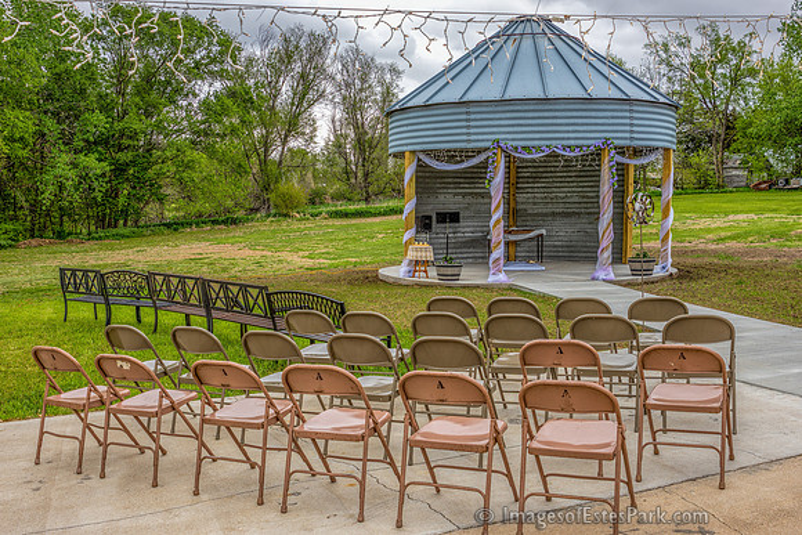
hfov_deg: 53.1
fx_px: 802
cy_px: 268
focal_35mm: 36
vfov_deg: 36.9
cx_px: 401
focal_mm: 24
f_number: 5
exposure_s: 1/250
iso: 100
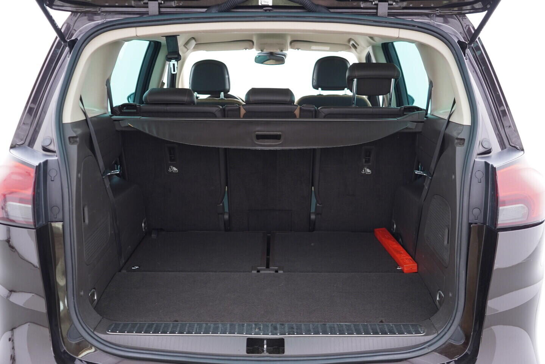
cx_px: 272
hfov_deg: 53.1
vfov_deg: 36.9
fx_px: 545
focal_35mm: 36
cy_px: 182
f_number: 2.8
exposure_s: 1/40
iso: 400
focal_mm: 24
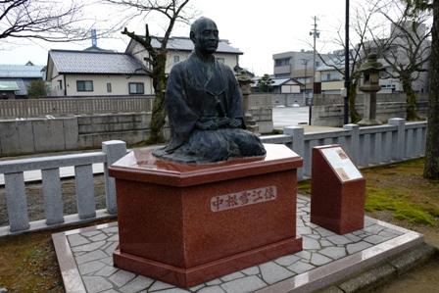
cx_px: 220
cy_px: 146
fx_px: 329
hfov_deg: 67.4
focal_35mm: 27
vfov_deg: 48.0
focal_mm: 18
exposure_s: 1/680
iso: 200
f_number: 2.8
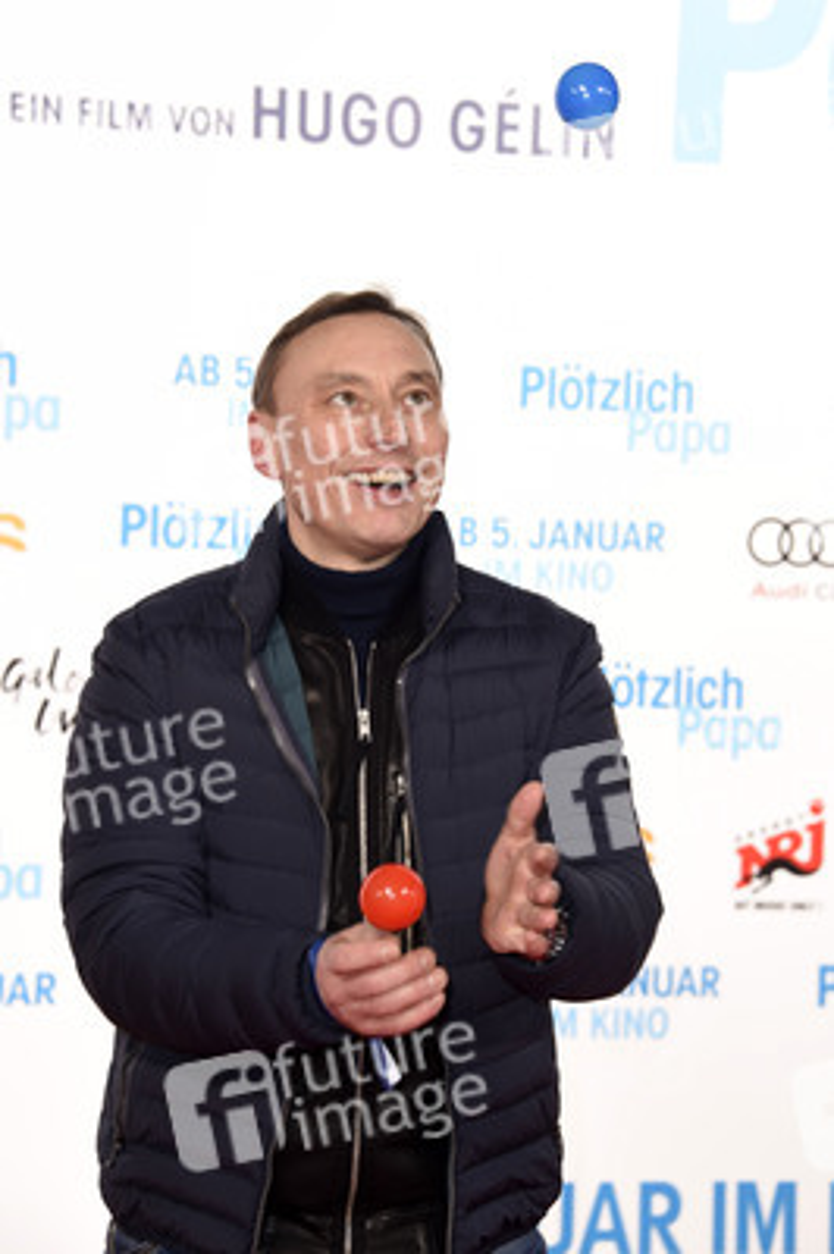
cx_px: 417
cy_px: 627
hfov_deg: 15.2
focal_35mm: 90
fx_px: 3133
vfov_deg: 22.6
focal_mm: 90
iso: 500
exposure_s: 1/200
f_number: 5.6
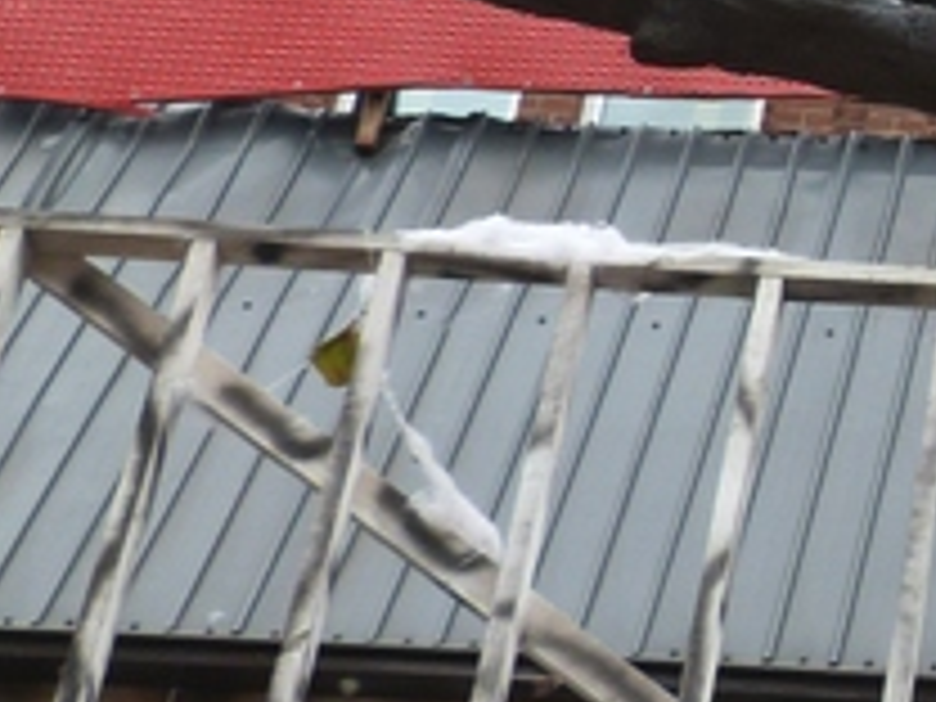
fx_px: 3894
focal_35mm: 144
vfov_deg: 10.2
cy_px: -58
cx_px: 1778
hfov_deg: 12.3
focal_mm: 5.2
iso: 100
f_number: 4.5
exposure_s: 1/160
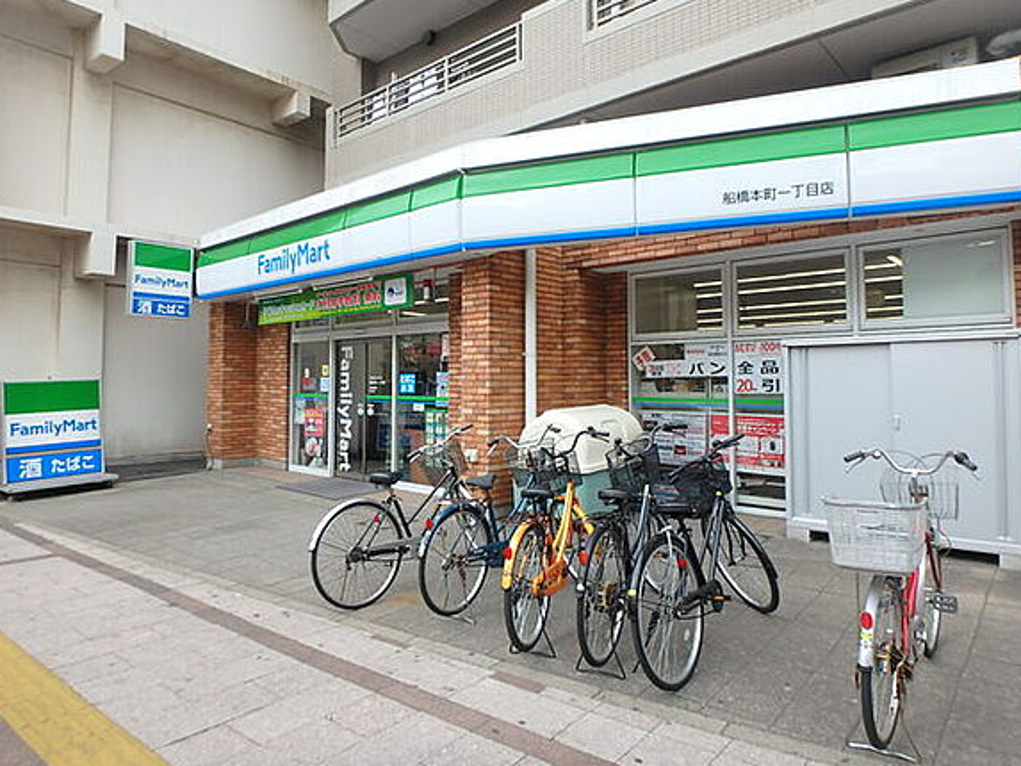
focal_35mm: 22
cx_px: 522
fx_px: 649
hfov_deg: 76.4
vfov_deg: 61.1
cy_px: 369
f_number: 3.5
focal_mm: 3.7
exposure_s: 1/320
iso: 125
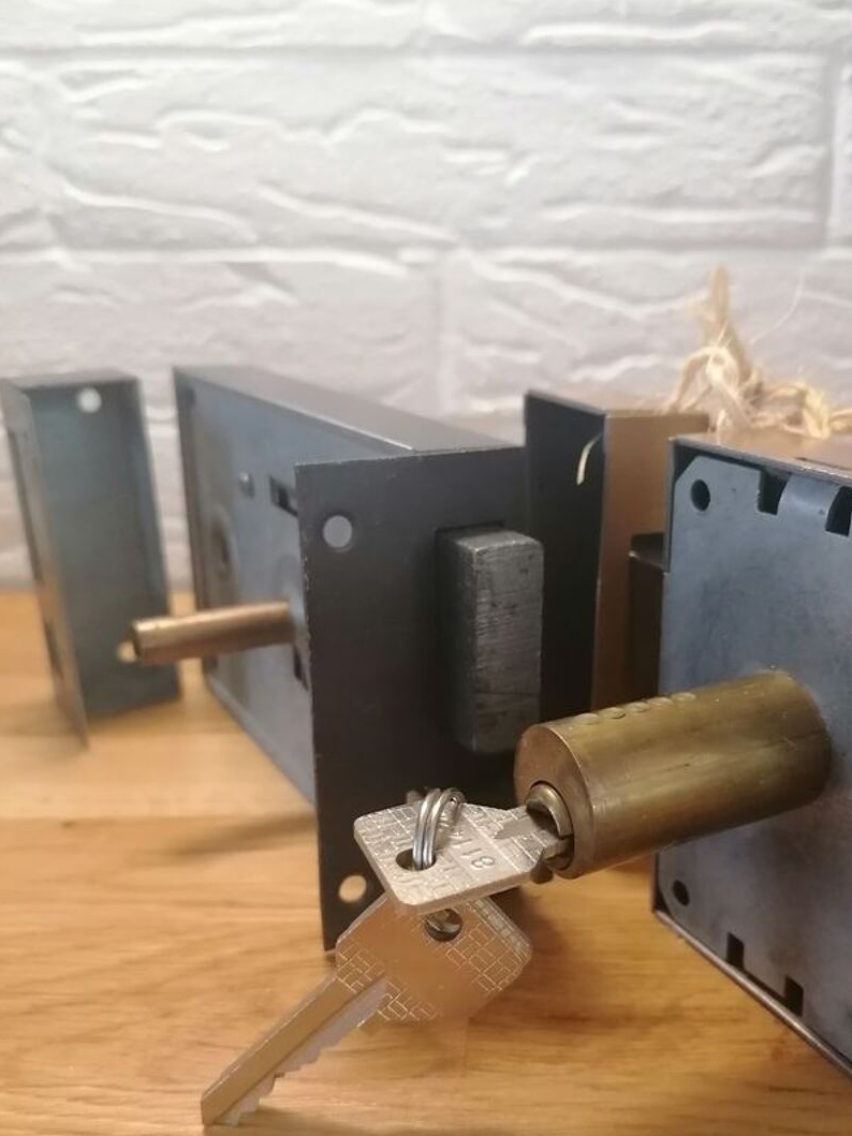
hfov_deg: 41.5
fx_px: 1116
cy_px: 677
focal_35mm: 34
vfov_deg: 53.6
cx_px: 534
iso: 320
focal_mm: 4.75
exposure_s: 1/33.3
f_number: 1.8
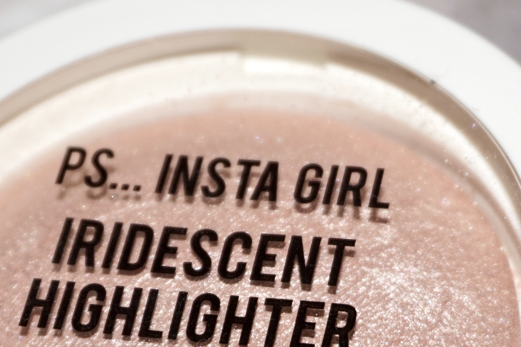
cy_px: 359
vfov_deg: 9.9
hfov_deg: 15.0
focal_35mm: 137
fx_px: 1982
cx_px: 320
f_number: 5.6
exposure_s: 1/60
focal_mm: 36
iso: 100
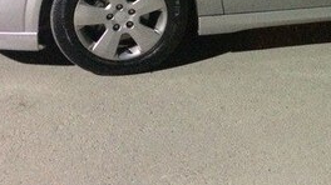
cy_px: -47
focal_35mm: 79
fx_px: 693
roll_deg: -3.2
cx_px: 323
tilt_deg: -14.5
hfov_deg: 25.7
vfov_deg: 14.7
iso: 800
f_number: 2.2
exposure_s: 1/17
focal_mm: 4.15
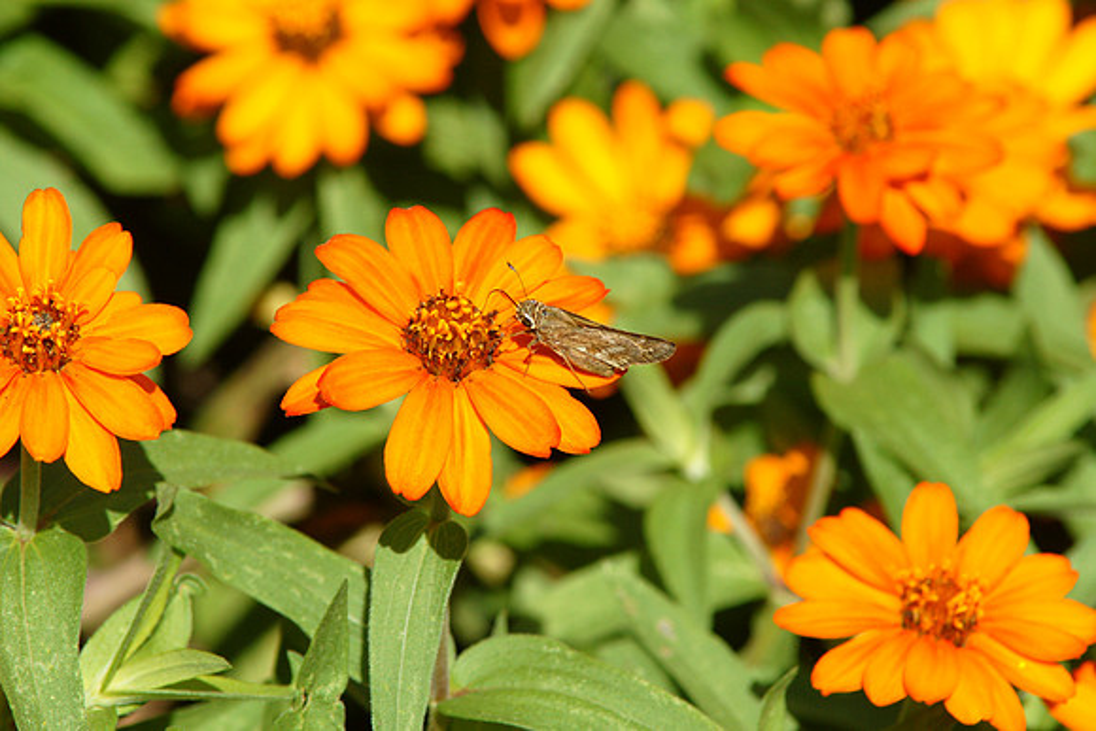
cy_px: 366
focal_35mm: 315
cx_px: 548
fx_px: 9592
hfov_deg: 6.5
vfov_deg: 4.4
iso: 800
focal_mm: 210
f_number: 9
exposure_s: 1/1000
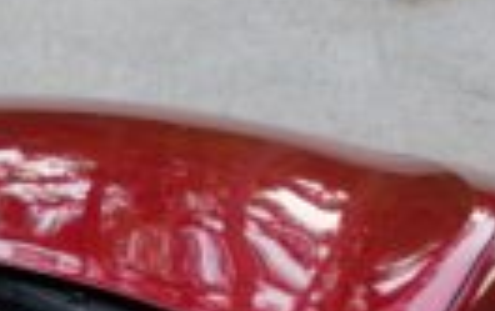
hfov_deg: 10.5
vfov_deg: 6.0
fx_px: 2662
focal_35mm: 197
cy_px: 1079
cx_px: -22
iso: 100
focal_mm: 6.72
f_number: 1.7
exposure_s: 1/50
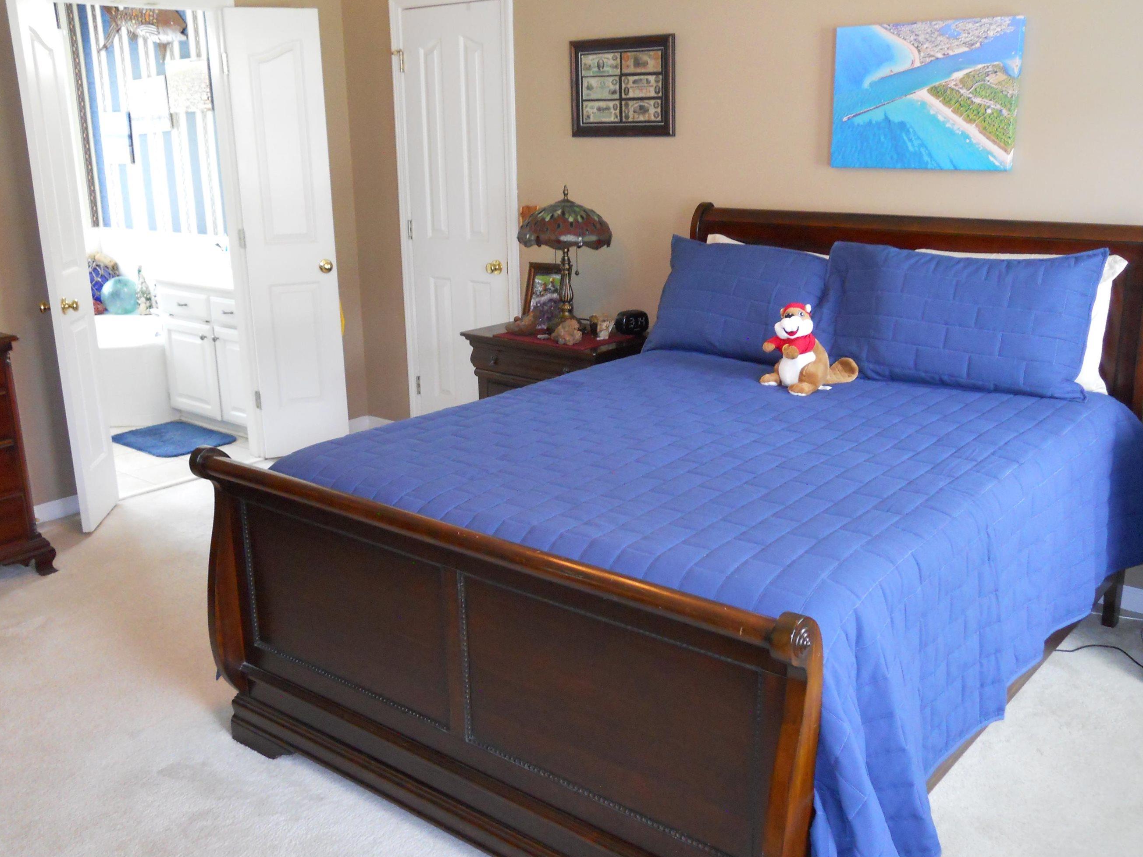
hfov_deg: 55.4
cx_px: 568
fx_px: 1090
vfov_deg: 42.9
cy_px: 433
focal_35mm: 33
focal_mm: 5
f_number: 2.7
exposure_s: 1/30
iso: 400
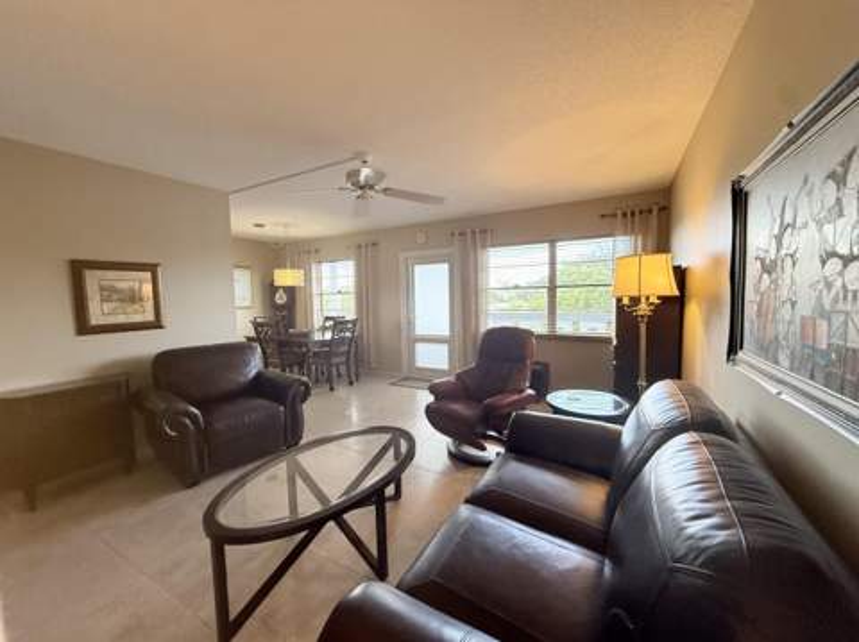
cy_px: 321
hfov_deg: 102.1
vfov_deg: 85.6
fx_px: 347
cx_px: 430
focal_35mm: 14
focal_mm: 2.22
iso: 200
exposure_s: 1/120
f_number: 2.2
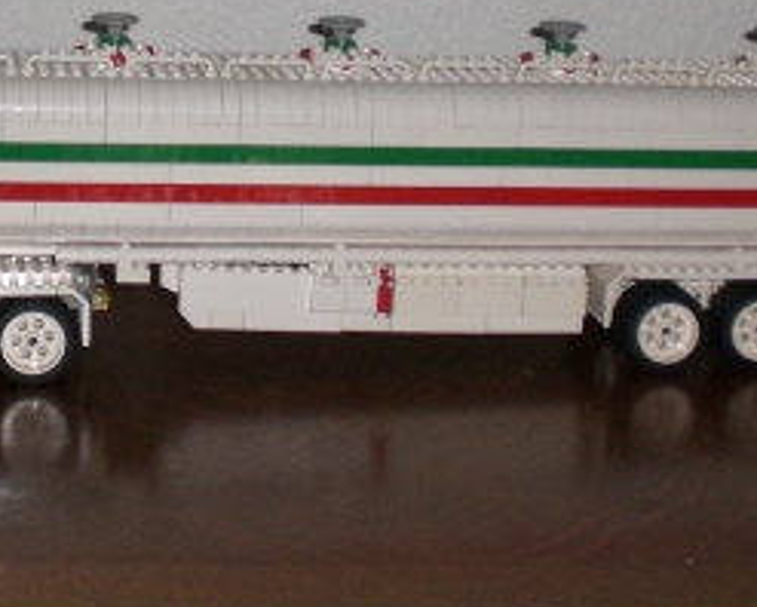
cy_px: 6
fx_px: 2153
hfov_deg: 19.8
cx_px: 169
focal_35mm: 96
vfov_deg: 15.8
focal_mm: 6.3
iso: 200
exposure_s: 1/60
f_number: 3.1
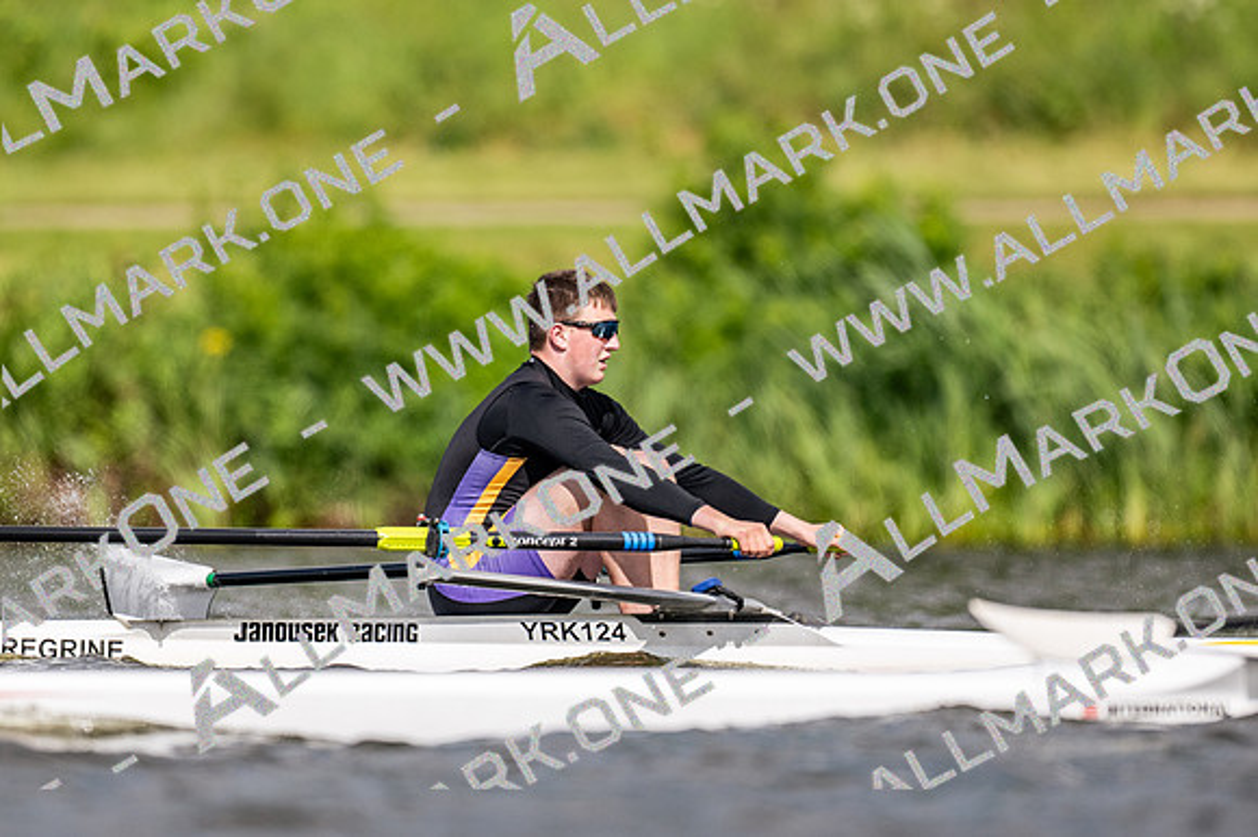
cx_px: 629
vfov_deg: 1.5
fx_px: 31431
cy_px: 418
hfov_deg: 2.3
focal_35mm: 900
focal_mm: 600
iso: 200
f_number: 4
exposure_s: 1/2500
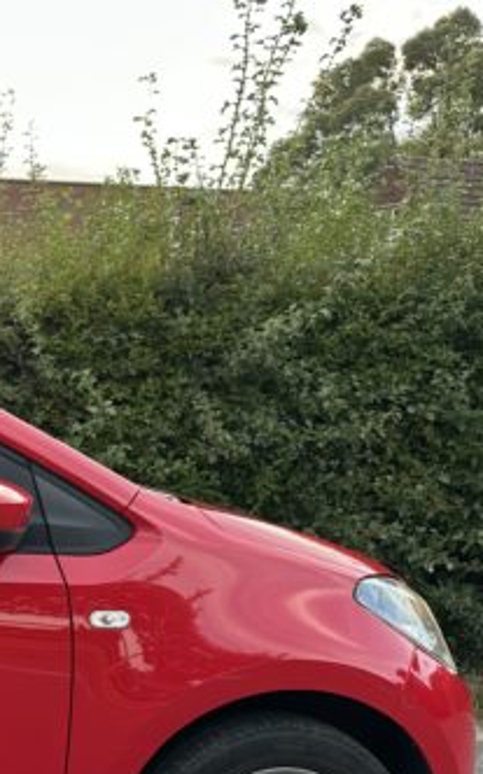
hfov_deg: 17.6
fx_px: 1287
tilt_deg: -9.1
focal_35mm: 61
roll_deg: -1.0
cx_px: -362
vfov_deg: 33.1
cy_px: 547
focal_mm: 6.86
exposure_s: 1/132
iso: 64
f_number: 1.78
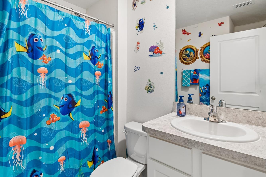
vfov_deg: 67.3
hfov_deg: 90.0
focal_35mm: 18
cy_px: 82
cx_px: 134
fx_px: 133
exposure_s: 1/1.67
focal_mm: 10
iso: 100
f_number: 7.1
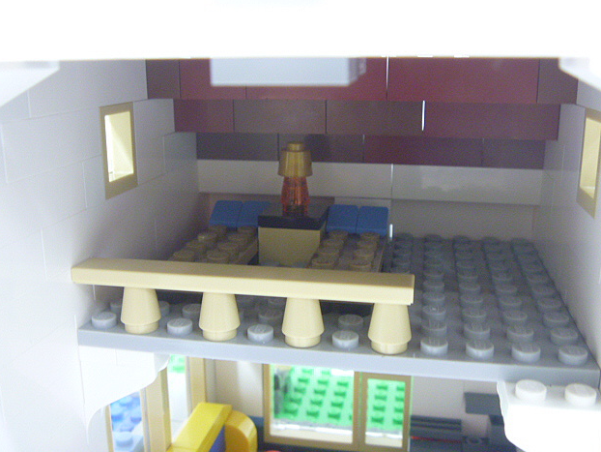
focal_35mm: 36
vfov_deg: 39.7
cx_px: 297
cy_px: 221
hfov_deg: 51.3
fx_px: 625
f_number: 3.5
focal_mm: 6.3
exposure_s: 1/4
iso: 400
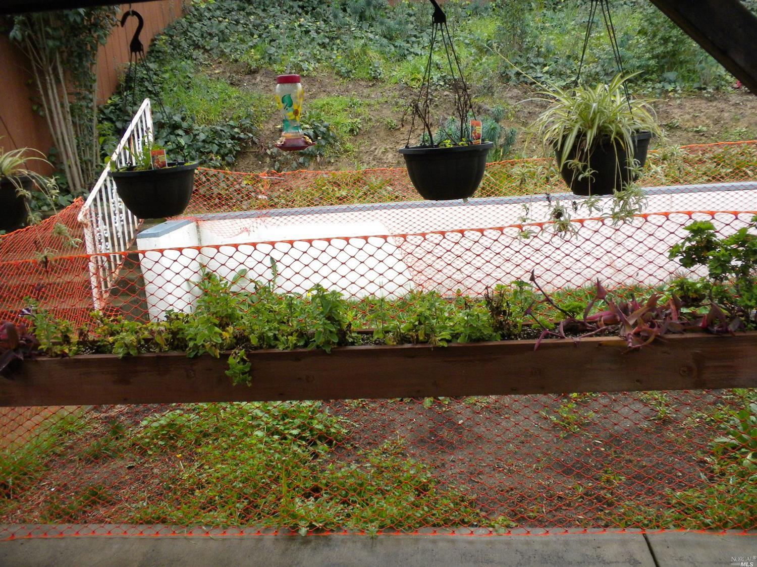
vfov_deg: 38.6
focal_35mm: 37
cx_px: 378
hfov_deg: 50.2
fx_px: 809
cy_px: 284
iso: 280
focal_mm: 6.6
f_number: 3.5
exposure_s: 1/444
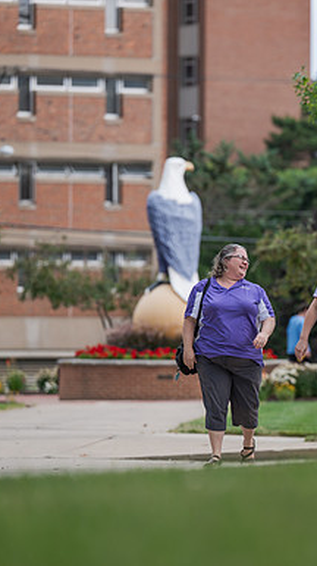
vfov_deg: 6.8
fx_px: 4731
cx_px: 333
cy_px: 283
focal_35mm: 316
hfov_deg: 3.8
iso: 250
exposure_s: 1/320
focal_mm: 200
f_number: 3.5
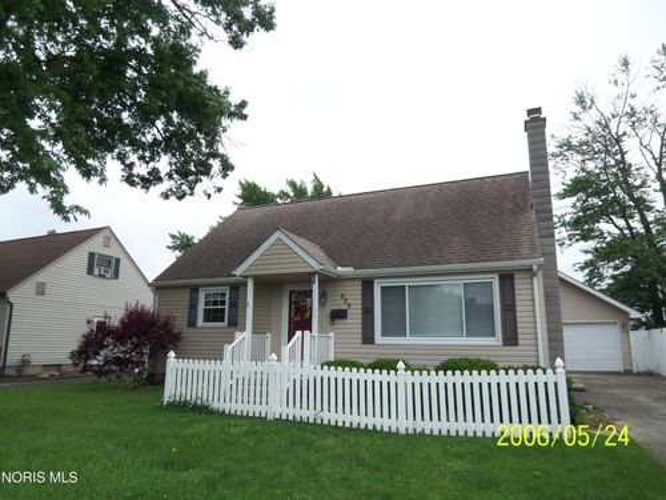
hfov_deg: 73.9
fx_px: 443
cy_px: 250
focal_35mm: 23
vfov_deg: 58.9
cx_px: 333
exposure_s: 1/320
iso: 50
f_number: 2.8
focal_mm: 3.8
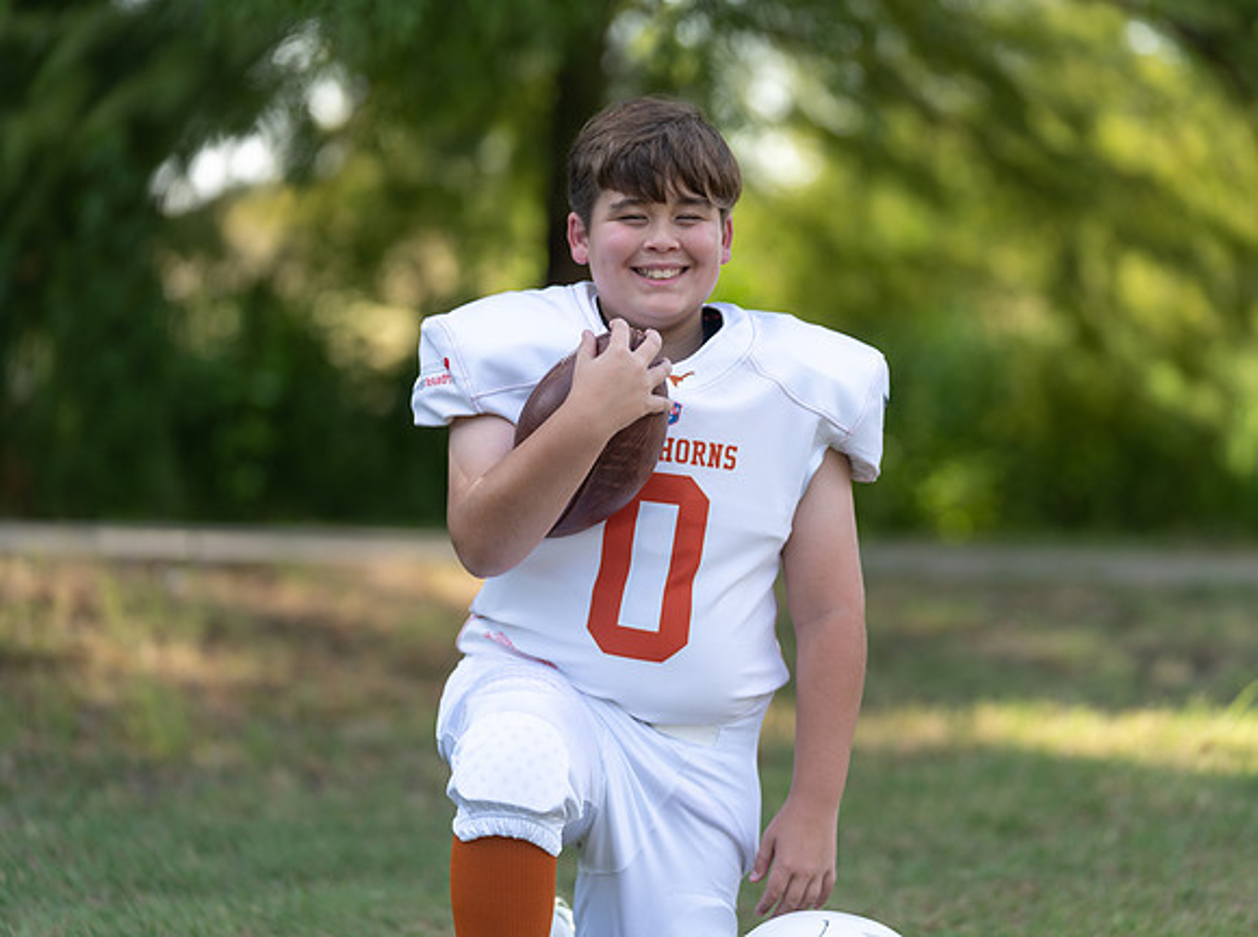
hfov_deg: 14.1
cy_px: 459
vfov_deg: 10.5
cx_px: 717
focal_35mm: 141
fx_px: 5095
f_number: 2.8
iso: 100
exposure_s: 1/400
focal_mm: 128
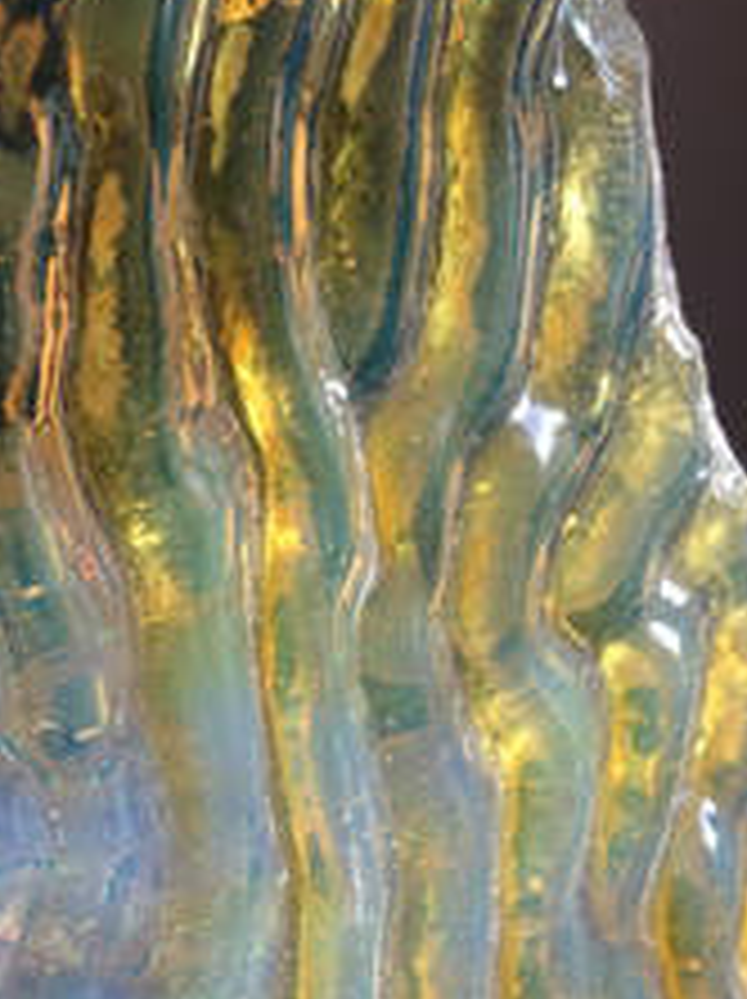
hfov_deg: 18.3
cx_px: 83
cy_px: 518
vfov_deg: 24.7
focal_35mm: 79
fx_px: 2277
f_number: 2.4
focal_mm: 4.28
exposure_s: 1/130
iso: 50
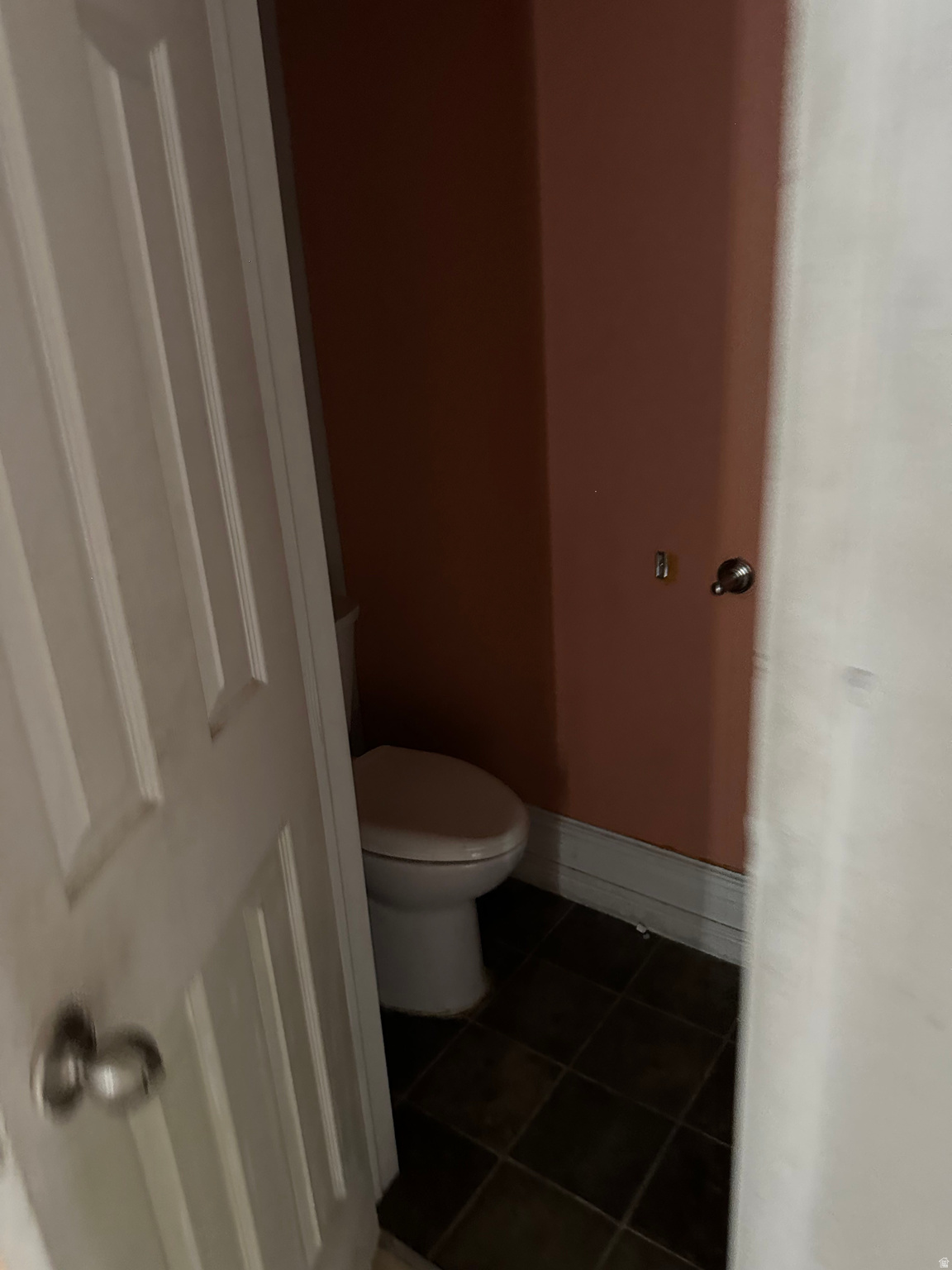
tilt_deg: -31.9
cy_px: 635
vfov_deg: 71.6
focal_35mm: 24
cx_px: 476
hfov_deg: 56.8
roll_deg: +1.7
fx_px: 880
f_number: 1.78
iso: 1000
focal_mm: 6.86
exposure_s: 1/30
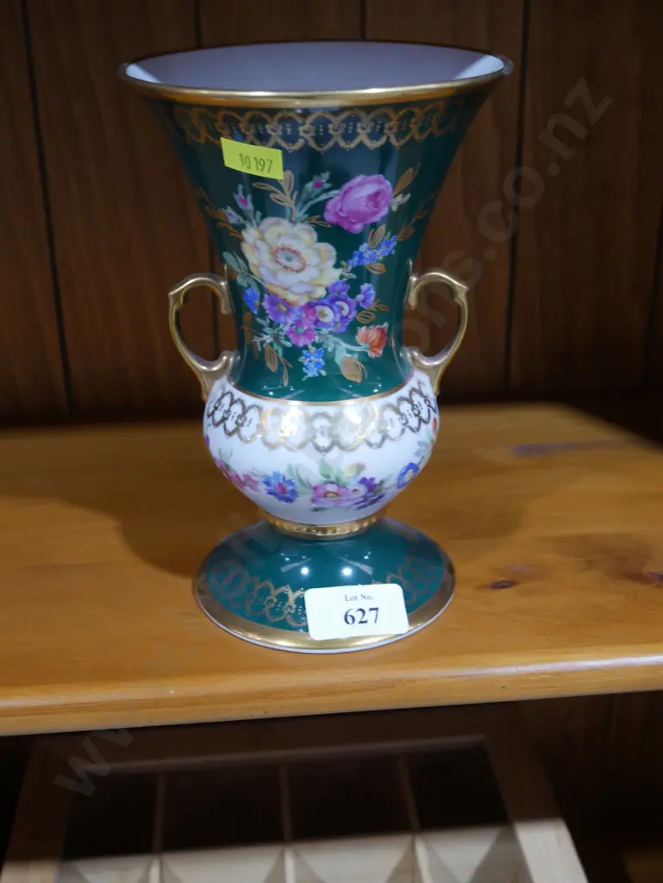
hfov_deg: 32.9
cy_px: 442
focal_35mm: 44
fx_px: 1123
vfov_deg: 42.9
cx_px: 332
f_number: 4.7
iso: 800
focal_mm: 22
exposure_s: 1/60
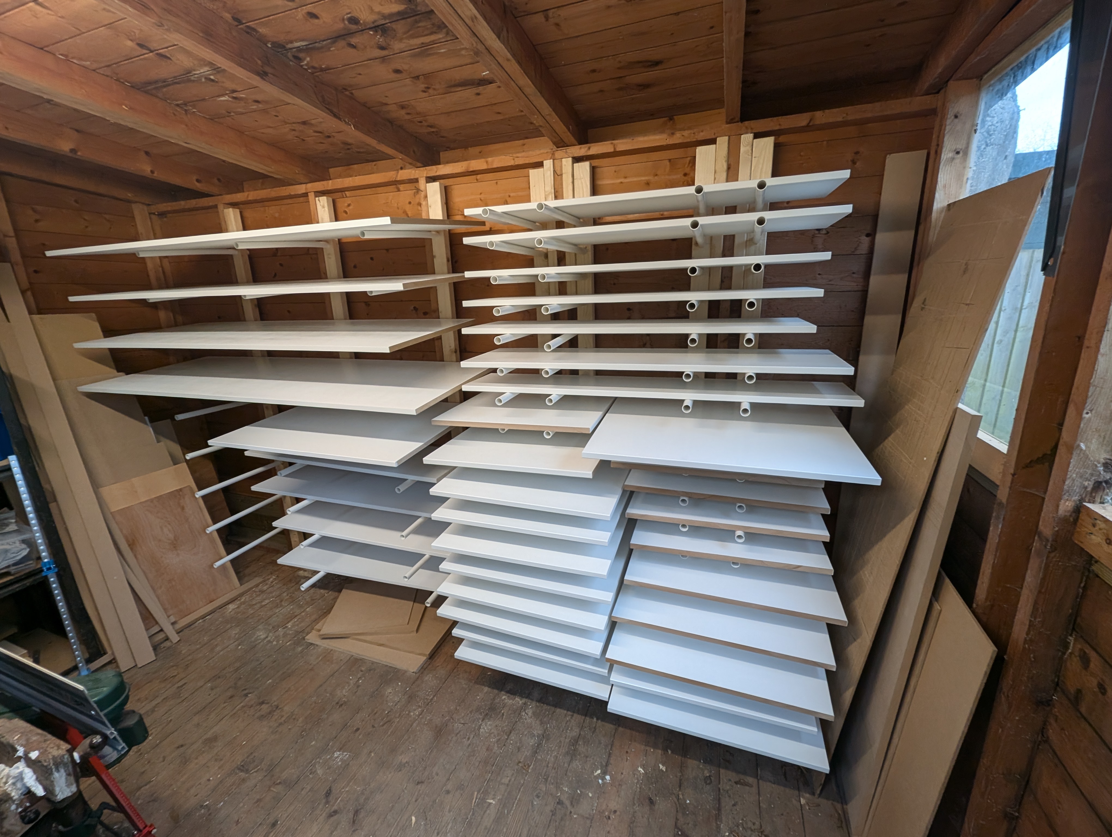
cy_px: 418
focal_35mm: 13
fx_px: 418
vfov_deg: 90.1
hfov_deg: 106.1
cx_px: 556
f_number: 2.2
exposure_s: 1/33.3
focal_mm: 1.95
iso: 85
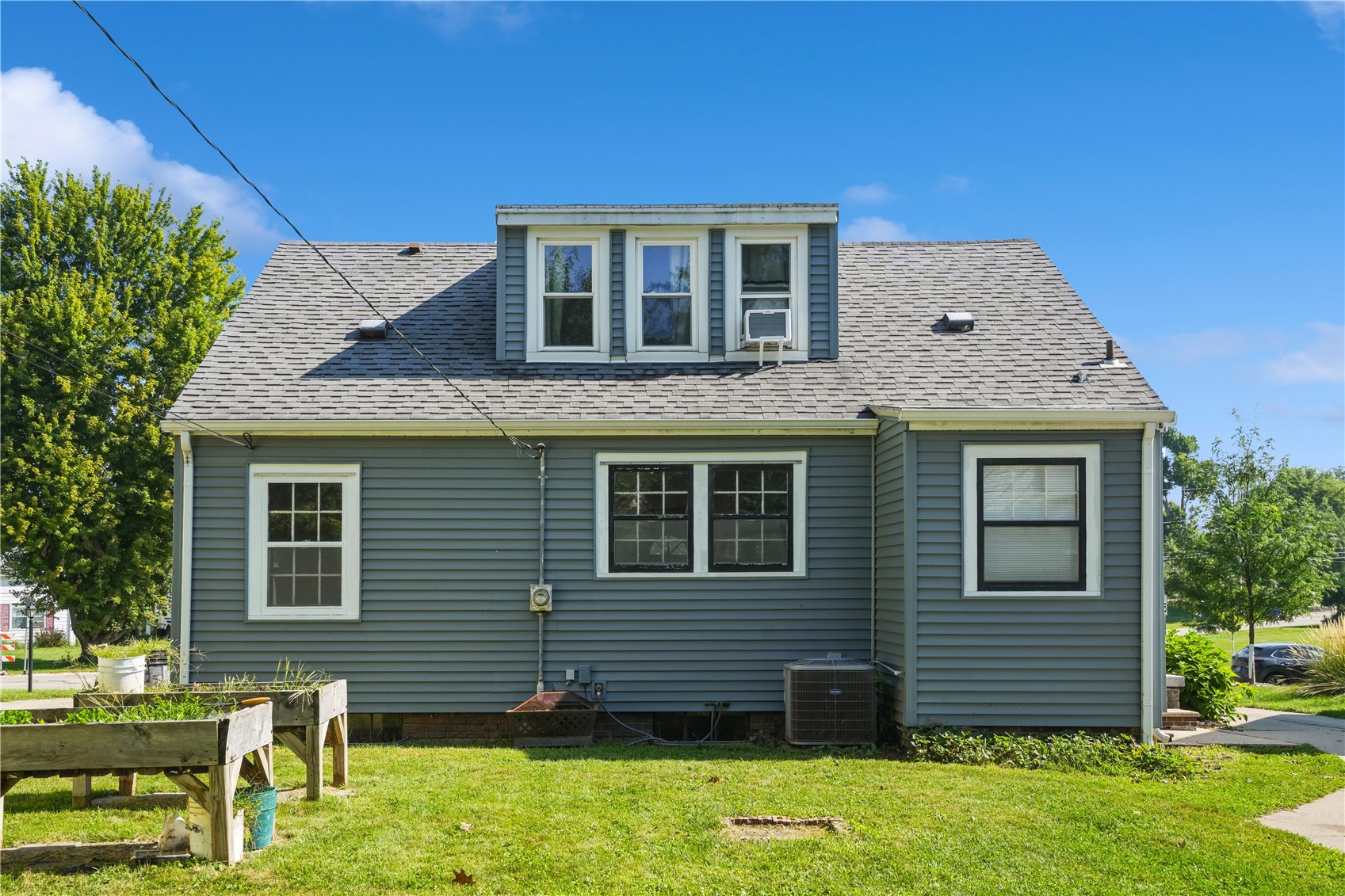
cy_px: 448
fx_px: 1307
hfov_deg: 54.4
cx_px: 672
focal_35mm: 35
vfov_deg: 37.8
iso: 400
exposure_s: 1/500
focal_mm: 35
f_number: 9
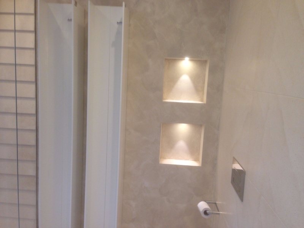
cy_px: 114
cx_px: 152
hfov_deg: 55.4
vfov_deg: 42.9
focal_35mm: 33
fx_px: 290
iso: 80
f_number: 2.4
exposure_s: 1/20
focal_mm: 4.12
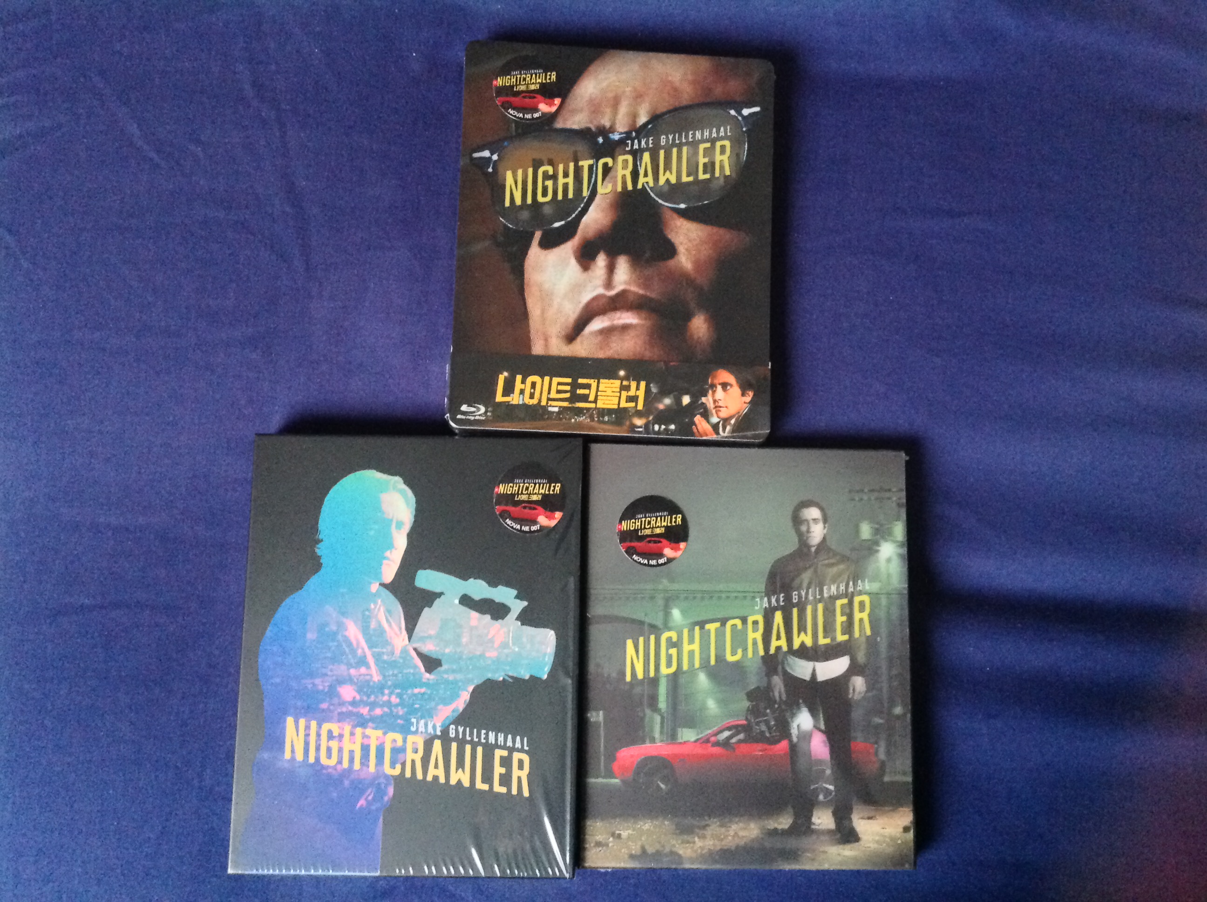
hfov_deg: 52.7
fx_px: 1219
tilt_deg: -86.7
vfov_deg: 40.6
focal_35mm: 35
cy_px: 451
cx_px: 604
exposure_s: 1/15
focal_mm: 4.28
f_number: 2.4
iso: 800
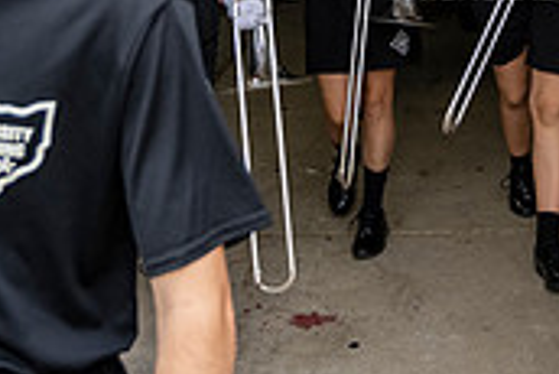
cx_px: 520
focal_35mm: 81
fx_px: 1259
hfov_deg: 24.2
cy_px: -154
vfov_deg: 15.8
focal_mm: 24
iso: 800
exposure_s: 1/800
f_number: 4
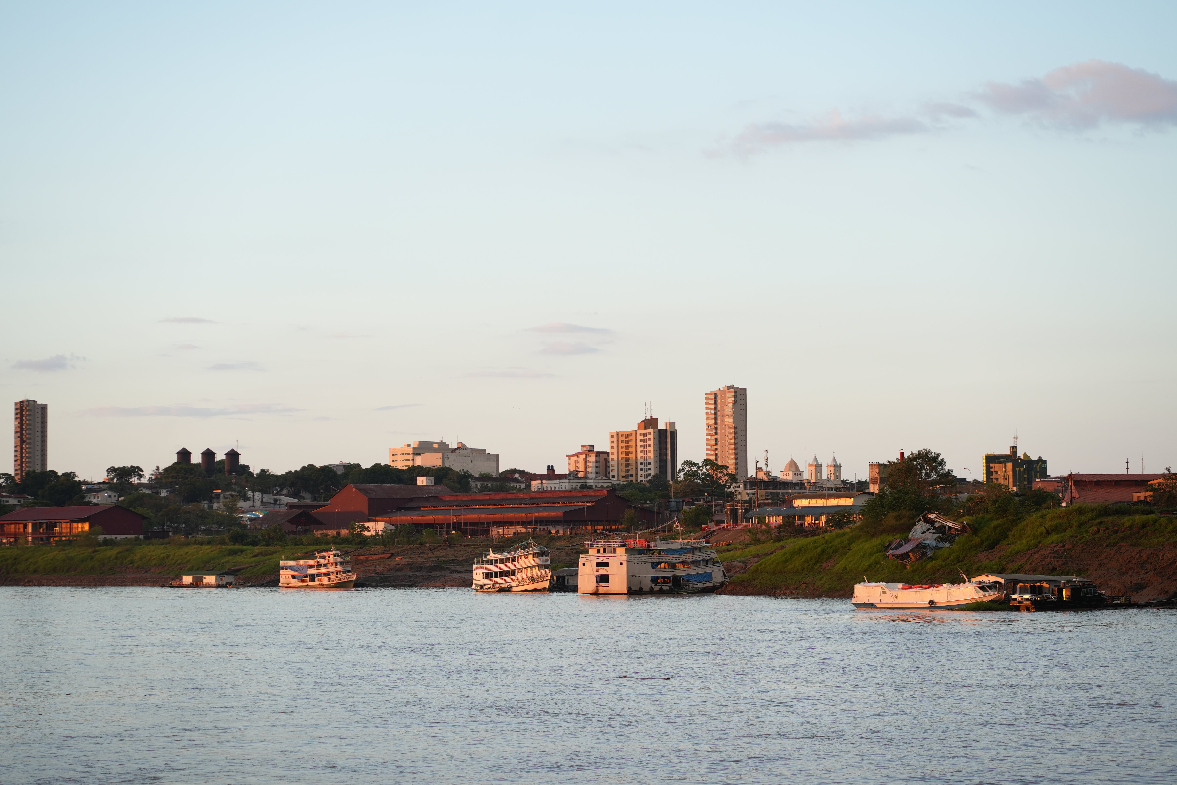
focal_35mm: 85
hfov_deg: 23.9
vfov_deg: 16.1
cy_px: 392
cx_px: 588
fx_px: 2779
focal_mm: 85
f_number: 2.8
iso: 320
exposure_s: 1/500
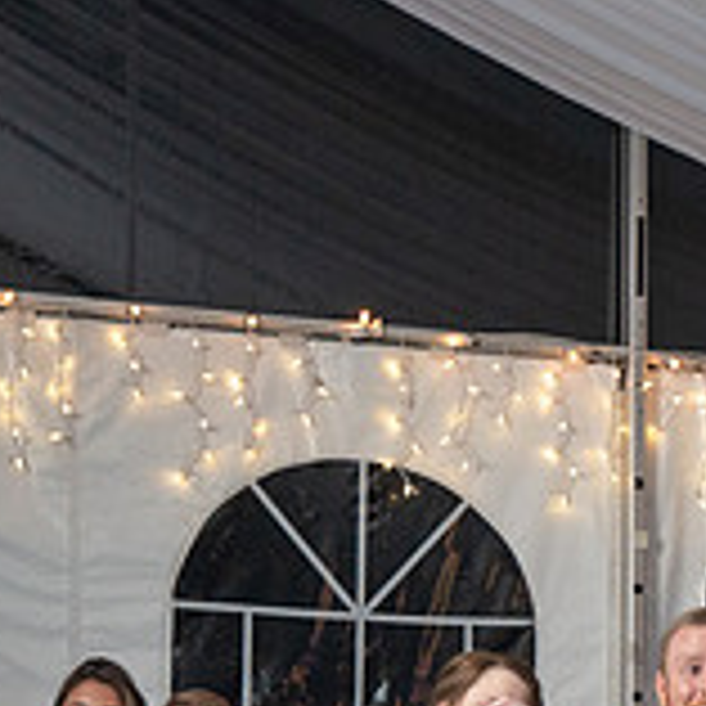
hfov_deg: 13.4
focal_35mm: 121
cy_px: 821
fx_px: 2792
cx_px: 1117
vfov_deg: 14.0
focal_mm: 35
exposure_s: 1/250
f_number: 5.6
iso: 2000
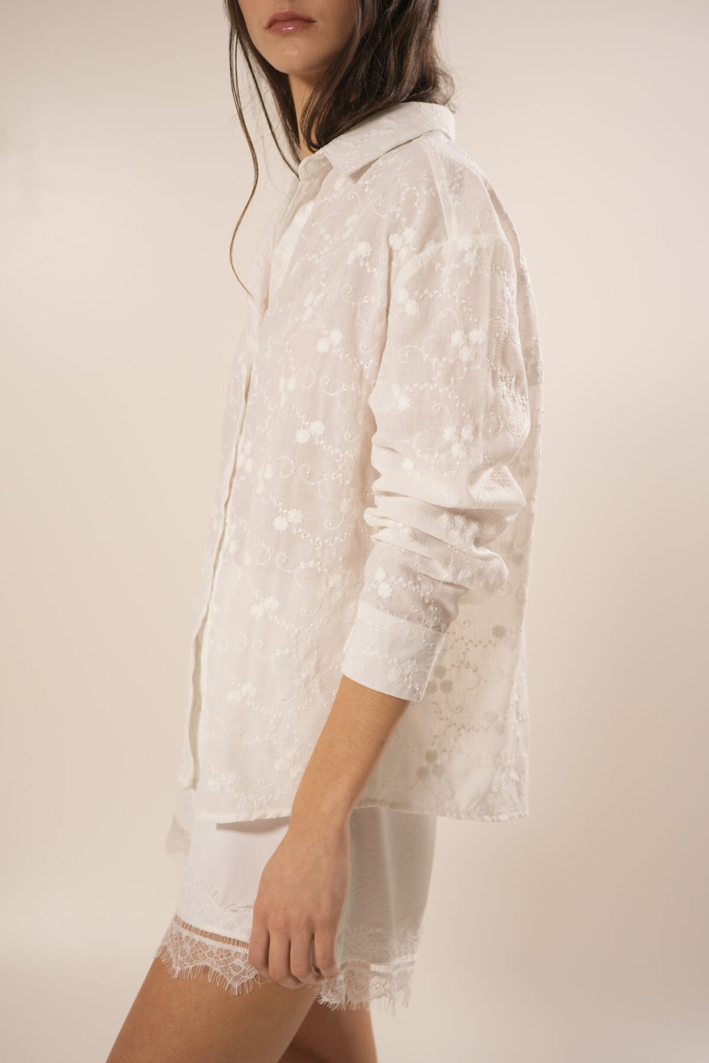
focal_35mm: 50
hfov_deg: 27.0
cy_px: 532
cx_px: 354
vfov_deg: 39.6
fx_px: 1477
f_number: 4
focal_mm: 50
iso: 400
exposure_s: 1/40
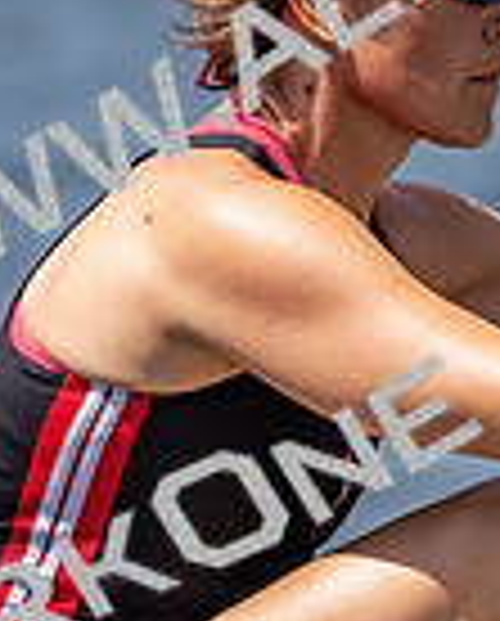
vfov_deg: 1.2
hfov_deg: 1.0
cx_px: 347
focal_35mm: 1574
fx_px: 29019
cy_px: 344
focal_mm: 400
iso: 250
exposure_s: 1/2000
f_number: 6.3
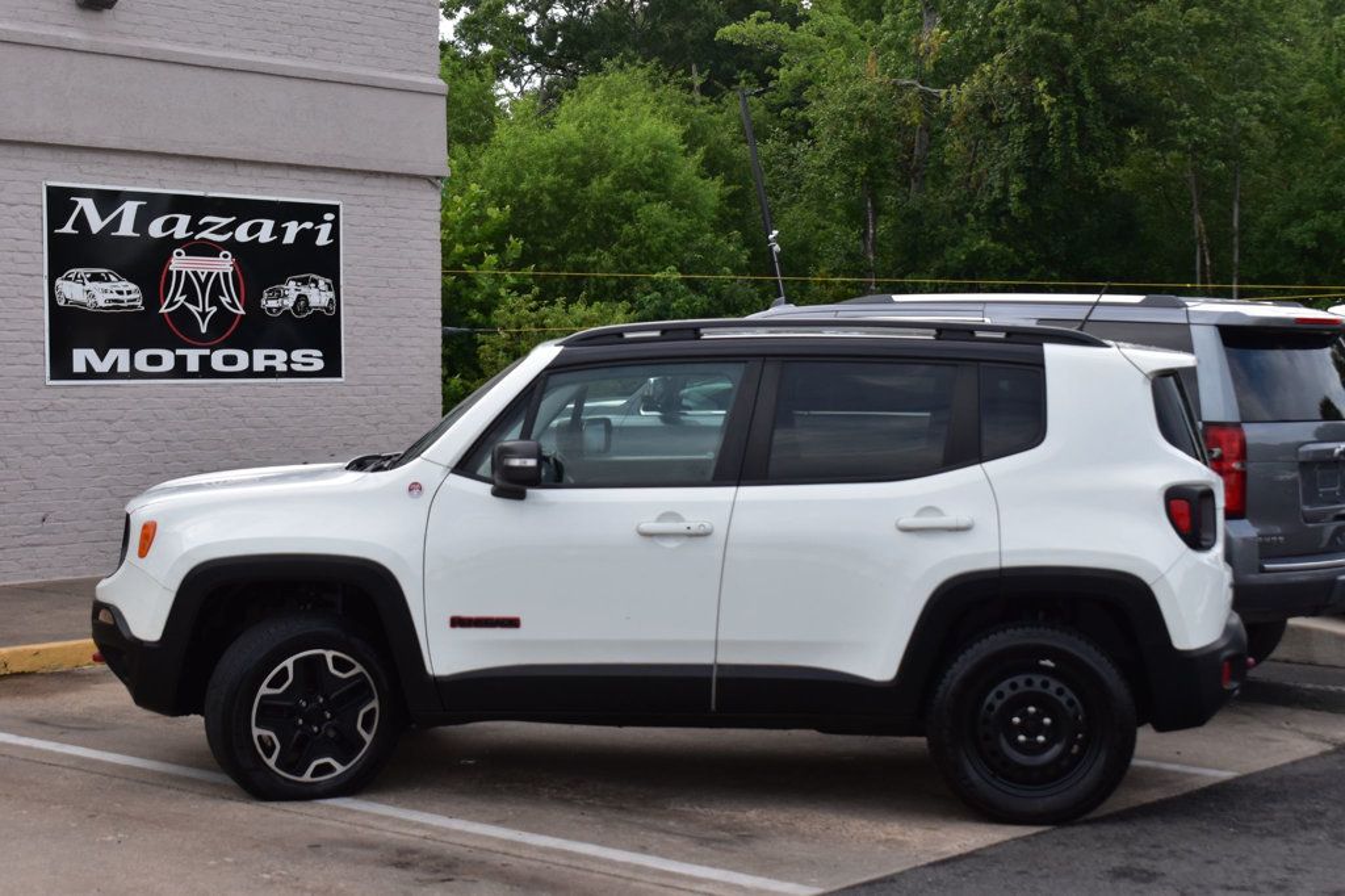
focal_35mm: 63
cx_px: 672
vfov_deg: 21.6
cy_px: 448
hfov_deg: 31.9
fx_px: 2353
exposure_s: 1/200
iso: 400
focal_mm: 42
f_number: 10
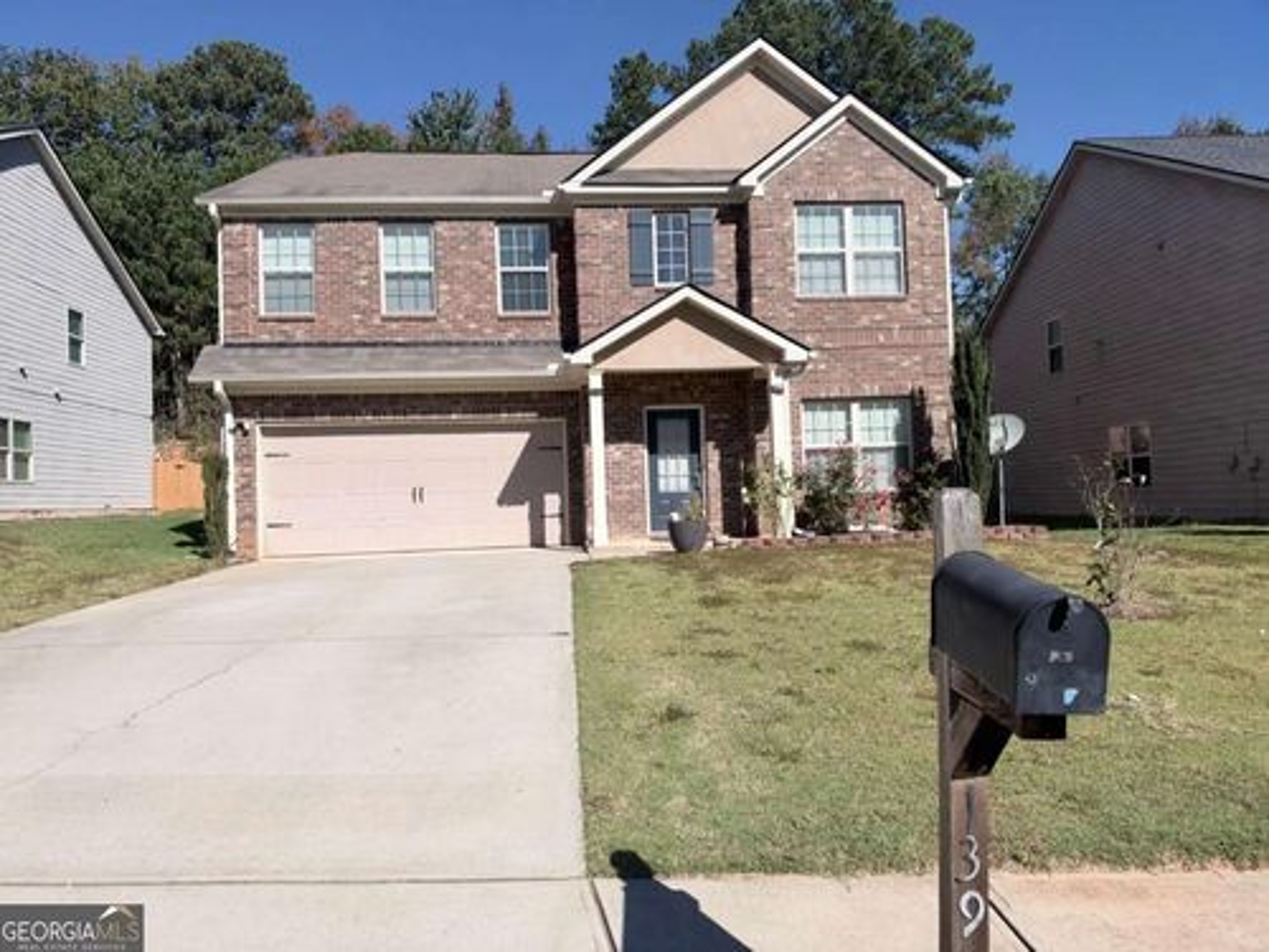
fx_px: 880
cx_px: 634
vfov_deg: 56.8
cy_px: 476
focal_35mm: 24
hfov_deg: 71.6
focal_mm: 6.93
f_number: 1.8
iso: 64
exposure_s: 1/6024
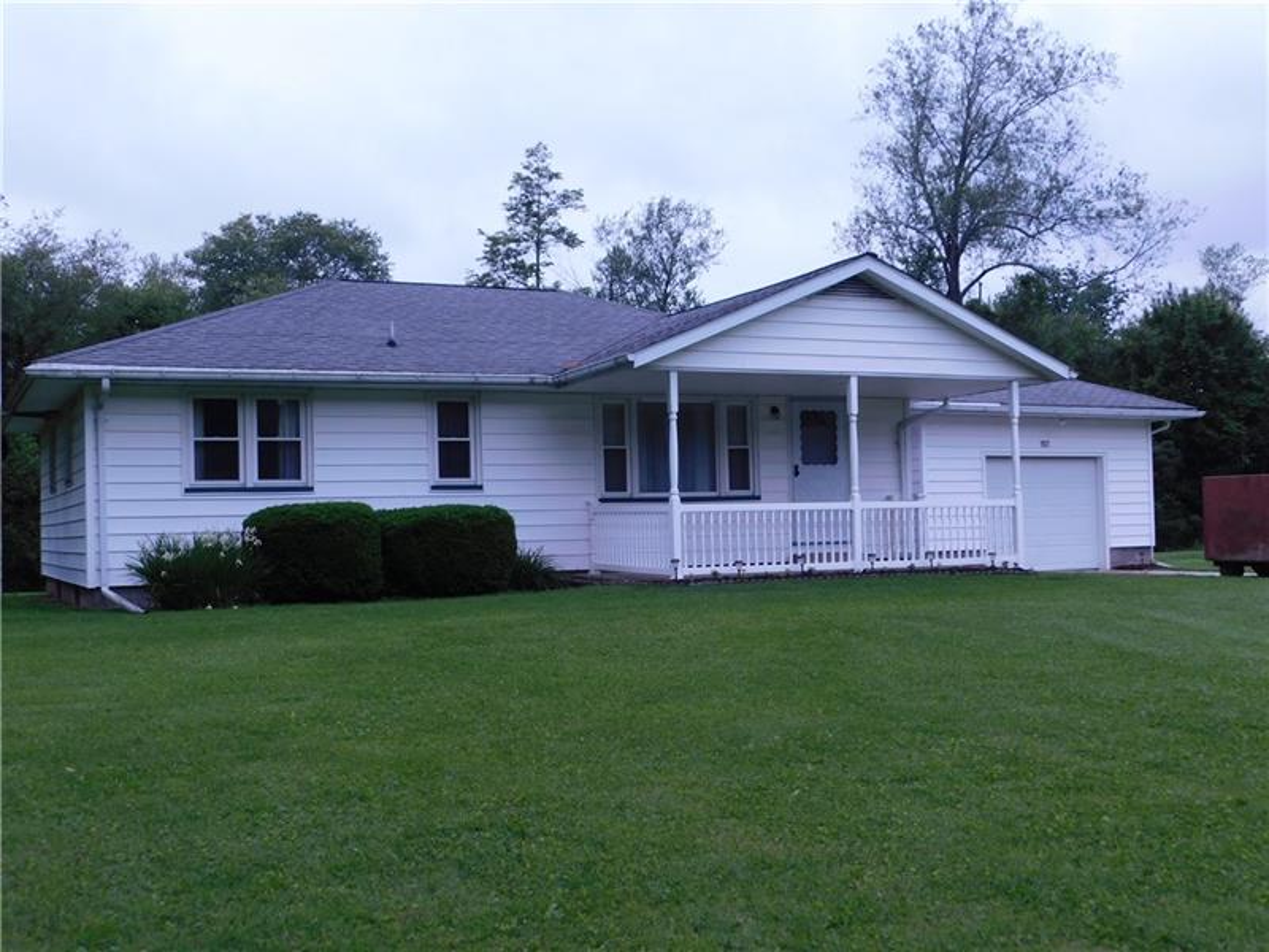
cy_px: 476
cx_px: 634
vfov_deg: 36.0
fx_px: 1466
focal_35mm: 40
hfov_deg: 46.8
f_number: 3.6
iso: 125
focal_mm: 7.1
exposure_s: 1/1000
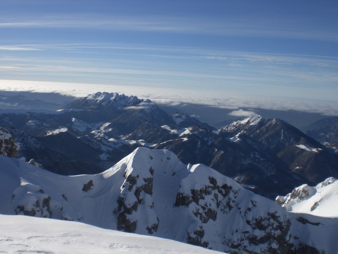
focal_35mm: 38
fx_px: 371
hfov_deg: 49.0
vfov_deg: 37.7
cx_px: 169
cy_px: 127
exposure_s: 1/800
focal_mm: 6.3
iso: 50
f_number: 4.4
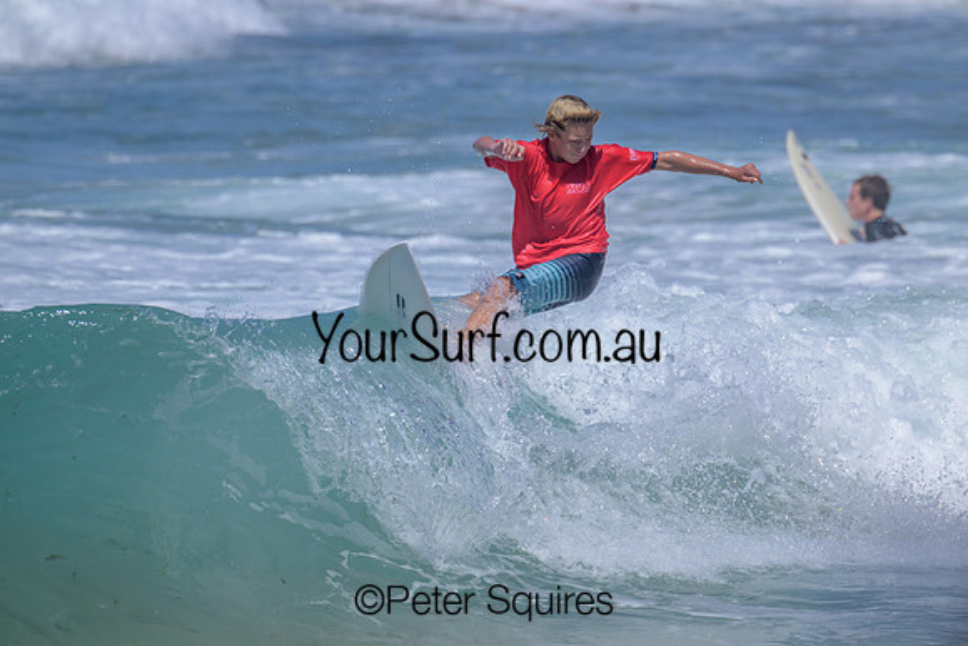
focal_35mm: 800
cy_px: 323
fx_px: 21515
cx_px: 484
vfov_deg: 1.7
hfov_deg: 2.6
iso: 640
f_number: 11
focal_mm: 800
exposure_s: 1/2000
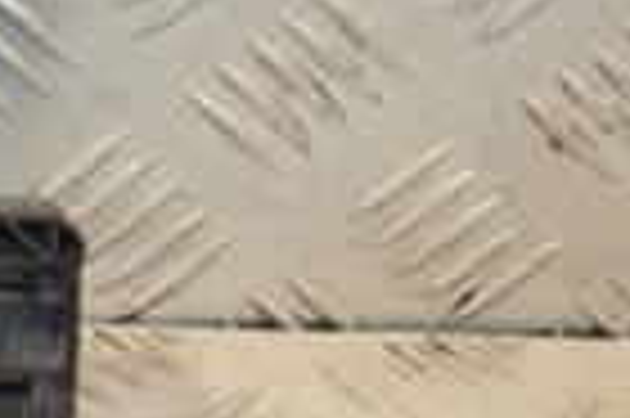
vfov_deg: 4.4
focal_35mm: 309
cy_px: 207
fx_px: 5401
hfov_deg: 6.6
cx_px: -428
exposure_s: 1/200
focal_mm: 48
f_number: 5.6
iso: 800
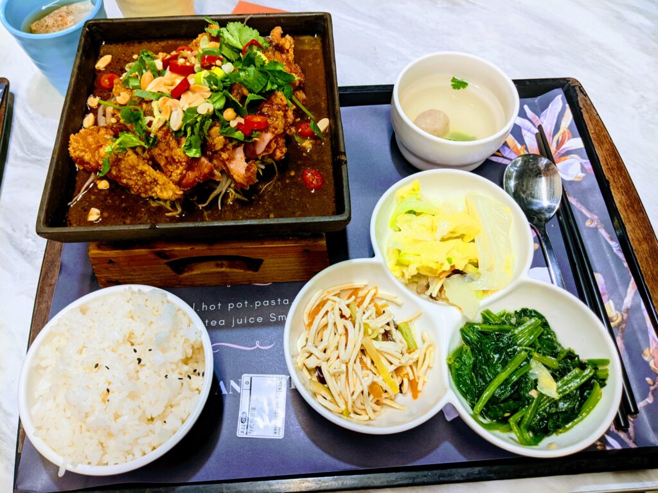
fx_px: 513
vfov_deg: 51.4
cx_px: 329
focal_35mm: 27
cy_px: 246
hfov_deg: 65.3
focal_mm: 4.44
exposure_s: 1/24
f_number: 1.8
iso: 118
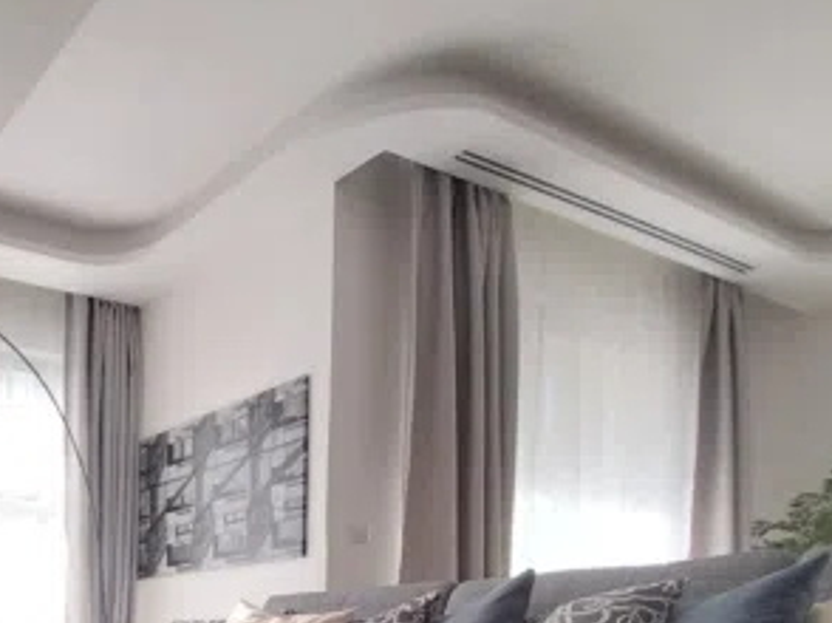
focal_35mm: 31
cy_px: 667
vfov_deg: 38.5
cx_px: -25
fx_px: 744
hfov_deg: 47.1
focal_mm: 1.3
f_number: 2.2
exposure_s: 1/113
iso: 64
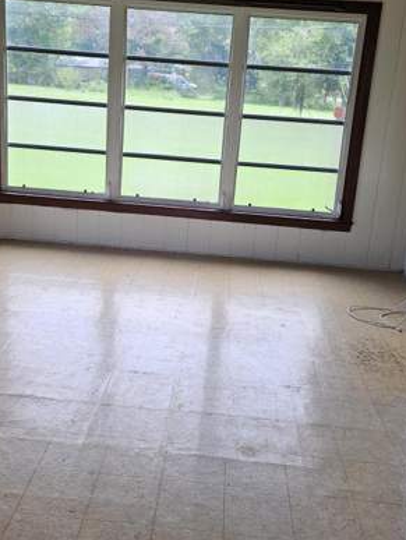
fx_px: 593
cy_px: 229
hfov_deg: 37.8
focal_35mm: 38
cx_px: 212
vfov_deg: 48.8
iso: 50
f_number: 1.8
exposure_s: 1/180
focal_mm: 5.4
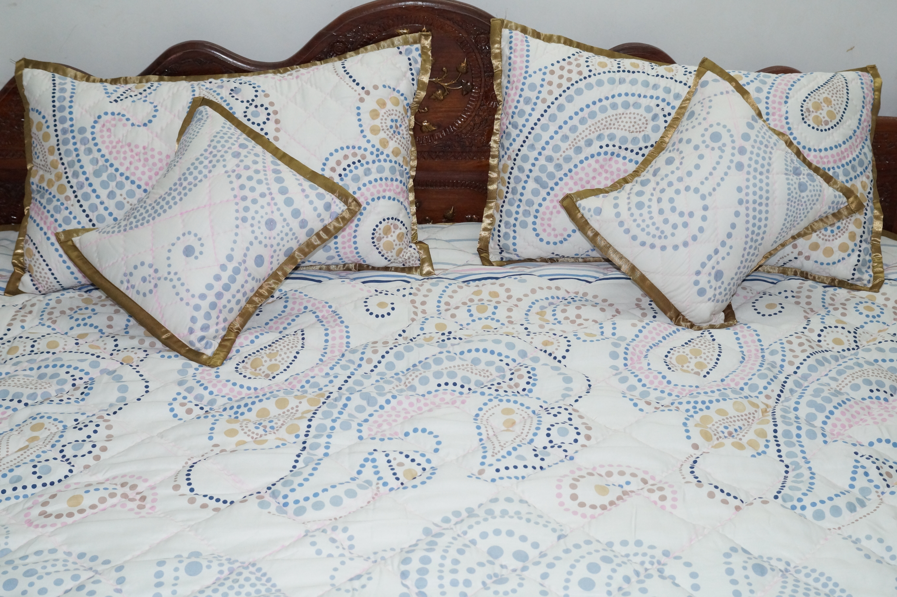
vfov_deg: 29.8
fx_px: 1121
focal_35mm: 45
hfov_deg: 43.6
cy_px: 298
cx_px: 448
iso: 1600
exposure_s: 1/100
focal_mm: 30
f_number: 6.3
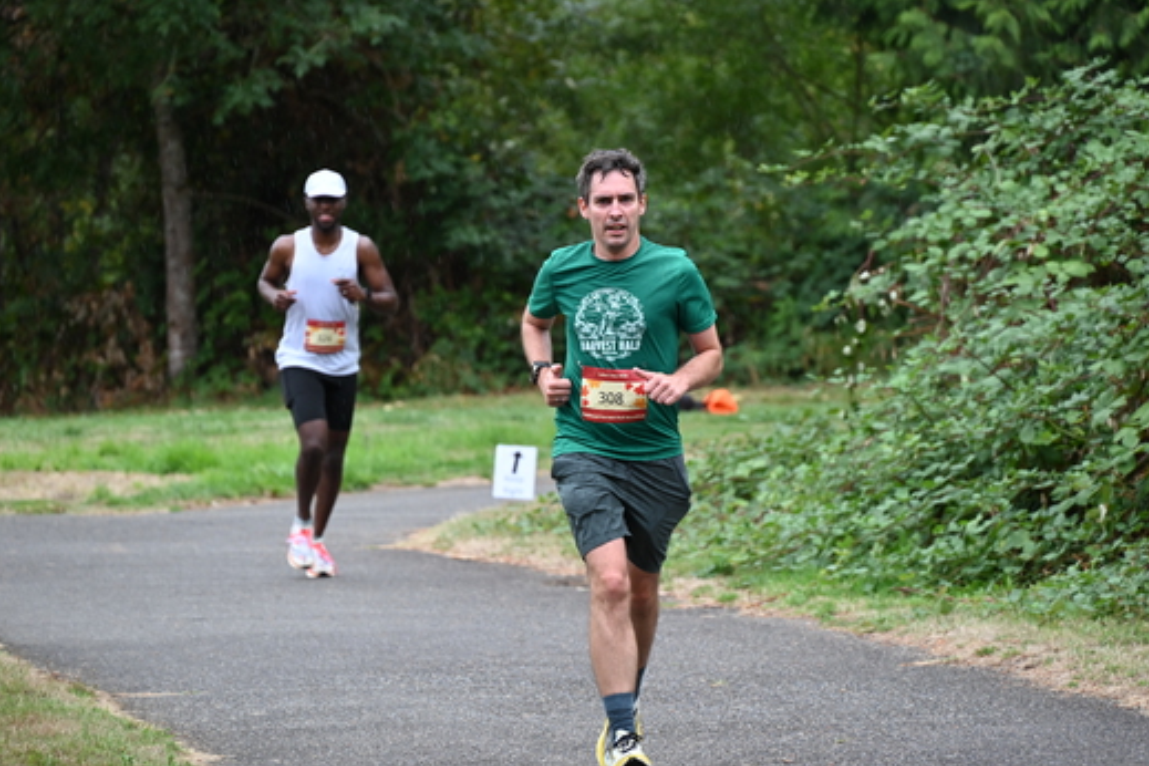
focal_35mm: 212
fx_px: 6766
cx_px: 571
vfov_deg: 6.5
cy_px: 364
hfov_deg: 9.7
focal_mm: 200
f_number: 6.3
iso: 900
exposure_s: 1/250
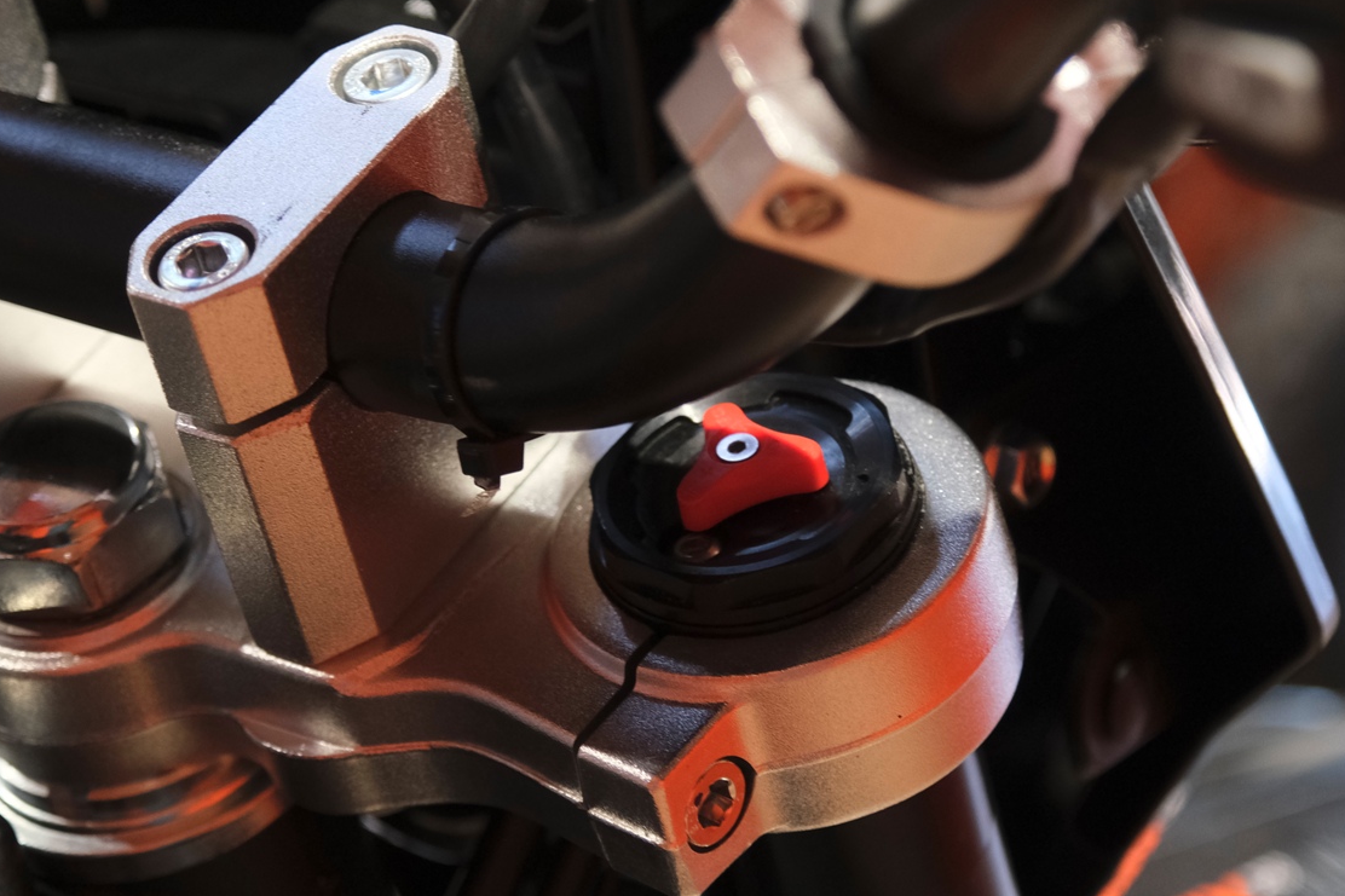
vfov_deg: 11.6
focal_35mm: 118
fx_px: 4408
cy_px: 496
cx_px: 671
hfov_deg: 17.4
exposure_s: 1/100
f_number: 4
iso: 1600
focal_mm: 54.5
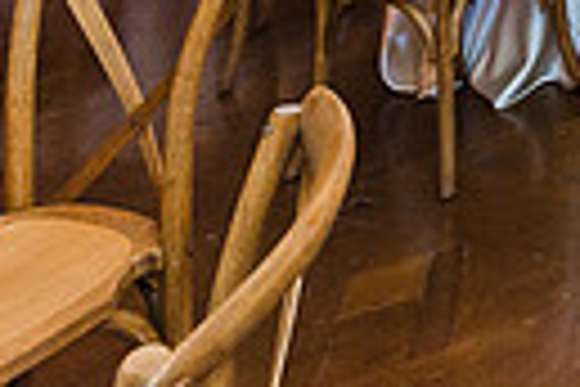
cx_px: 1245
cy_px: -428
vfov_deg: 15.9
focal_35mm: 63
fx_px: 1015
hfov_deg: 17.6
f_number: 3.5
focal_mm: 14
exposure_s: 1/60
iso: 1000
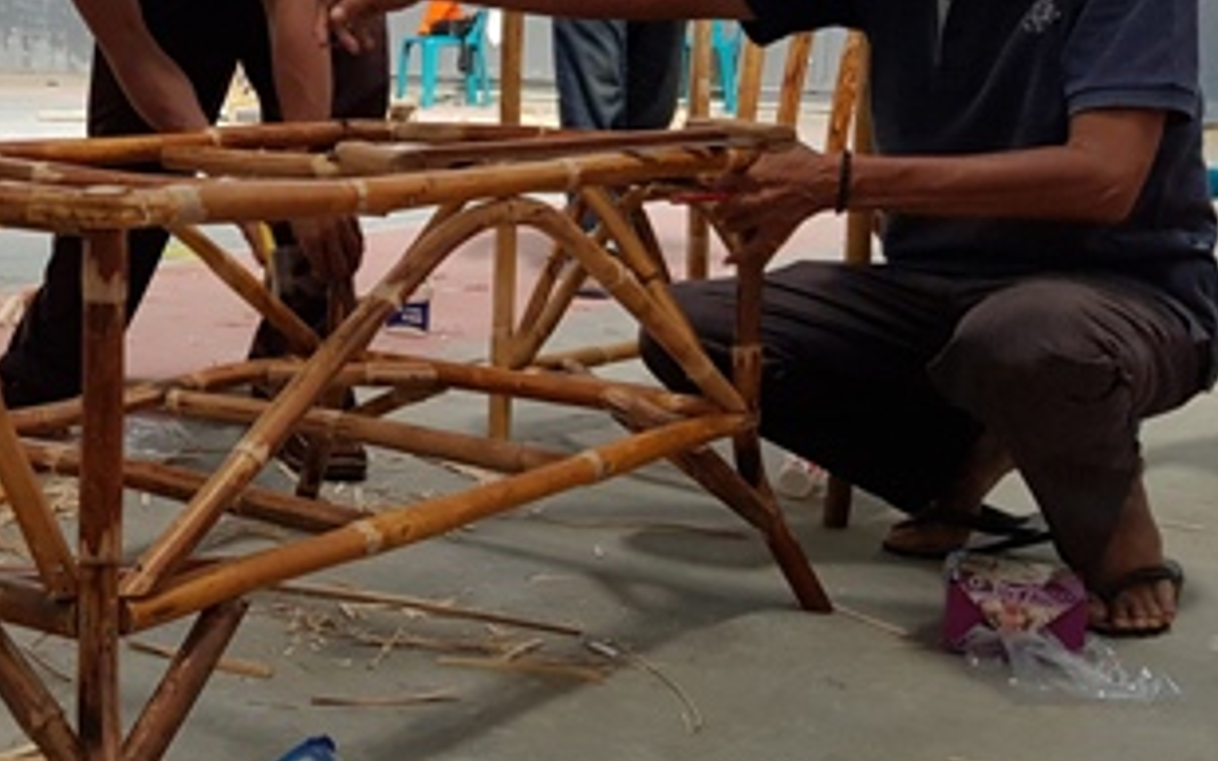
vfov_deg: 22.6
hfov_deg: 33.2
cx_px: 51
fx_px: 1892
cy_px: 248
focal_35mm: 57
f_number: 1.7
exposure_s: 1/50
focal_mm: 4.3
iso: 125
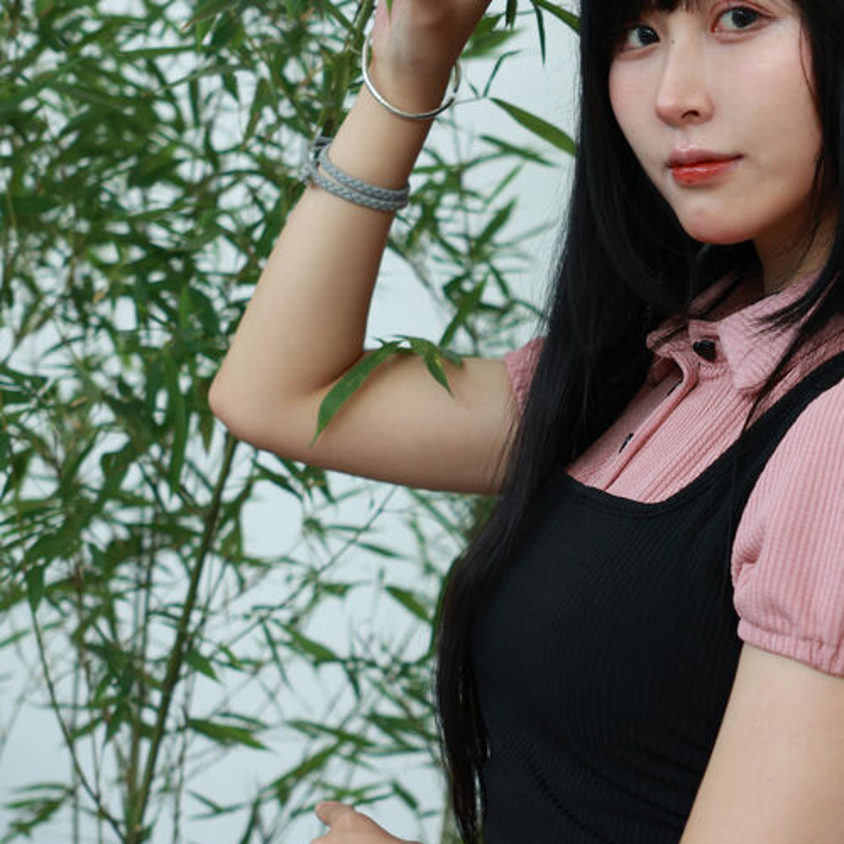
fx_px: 3945
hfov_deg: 12.2
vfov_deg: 12.2
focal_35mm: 143
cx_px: 622
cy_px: 447
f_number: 2.8
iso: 800
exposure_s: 1/200
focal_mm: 70
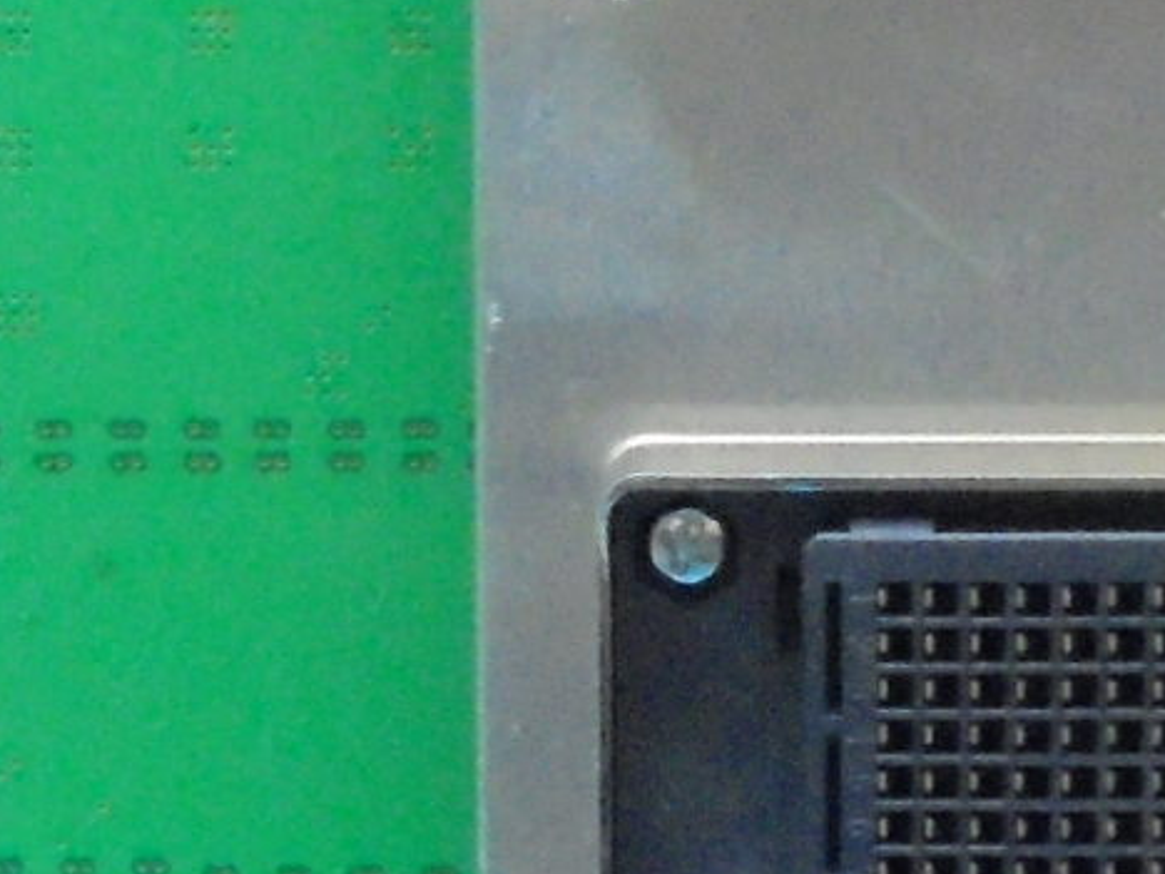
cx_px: 709
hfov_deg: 10.6
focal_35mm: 186
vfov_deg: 8.0
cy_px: 603
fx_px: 6260
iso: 640
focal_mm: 6.1
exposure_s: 1/40
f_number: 4
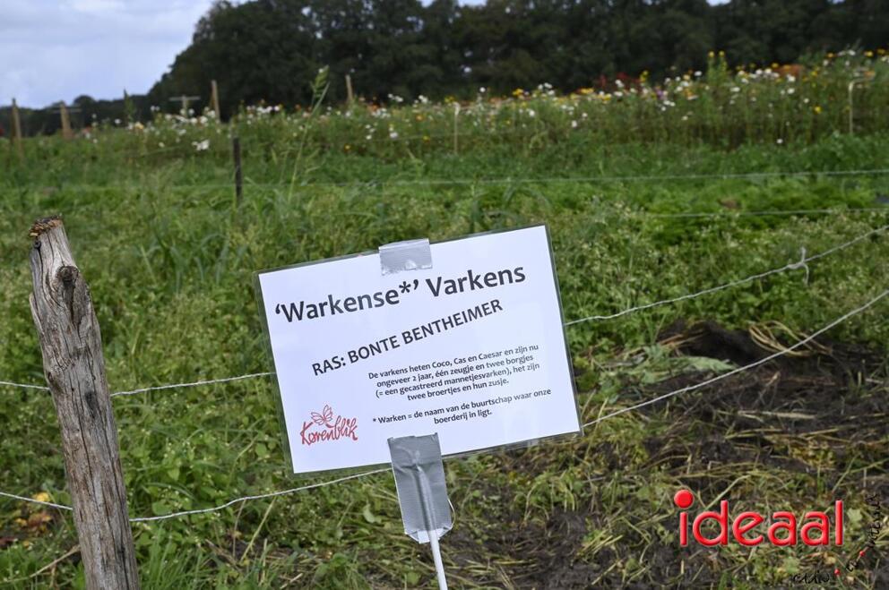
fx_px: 1233
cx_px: 444
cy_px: 295
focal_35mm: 50
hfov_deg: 39.6
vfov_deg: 26.9
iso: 400
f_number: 11
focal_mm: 50
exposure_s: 1/500
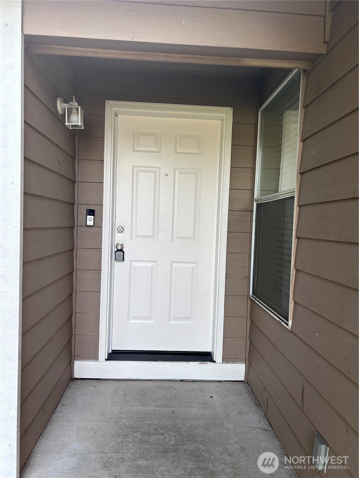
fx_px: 360
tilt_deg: -3.3
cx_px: 180
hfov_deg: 53.1
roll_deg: -2.2
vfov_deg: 67.3
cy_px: 239
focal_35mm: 26
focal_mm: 5.7
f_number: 1.5
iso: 40
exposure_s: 1/216
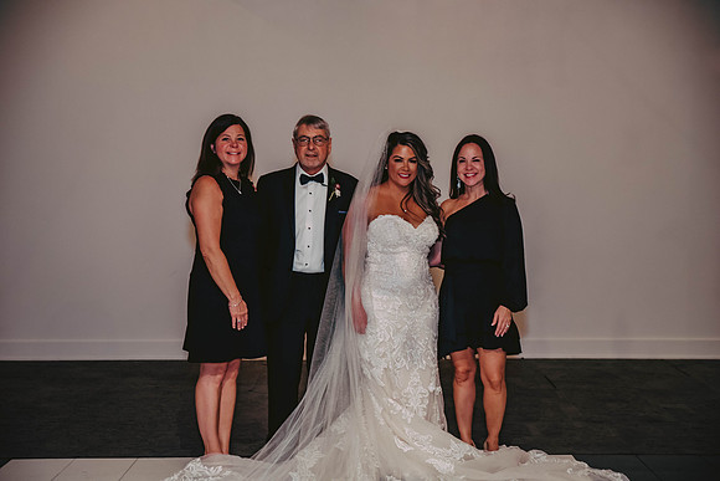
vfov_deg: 22.6
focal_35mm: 60
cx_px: 360
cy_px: 240
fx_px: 1200
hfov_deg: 33.4
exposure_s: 1/60
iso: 1250
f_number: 3.2
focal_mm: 60
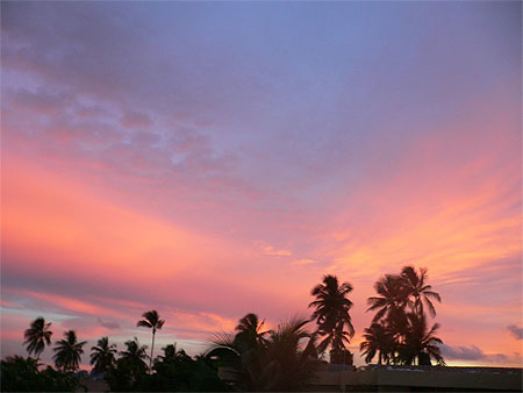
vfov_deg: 40.7
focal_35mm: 35
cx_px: 262
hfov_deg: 52.6
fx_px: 529
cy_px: 196
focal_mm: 5.8
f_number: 2.8
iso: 150
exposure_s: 1/15
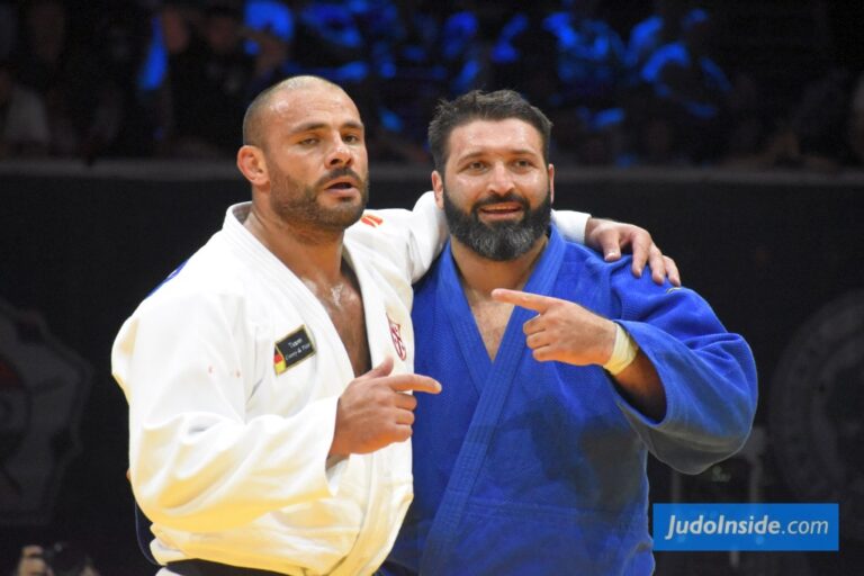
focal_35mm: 278
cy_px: 288
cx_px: 432
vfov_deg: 5.0
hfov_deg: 7.4
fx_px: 6659
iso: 6400
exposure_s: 1/640
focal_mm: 185
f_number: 7.1
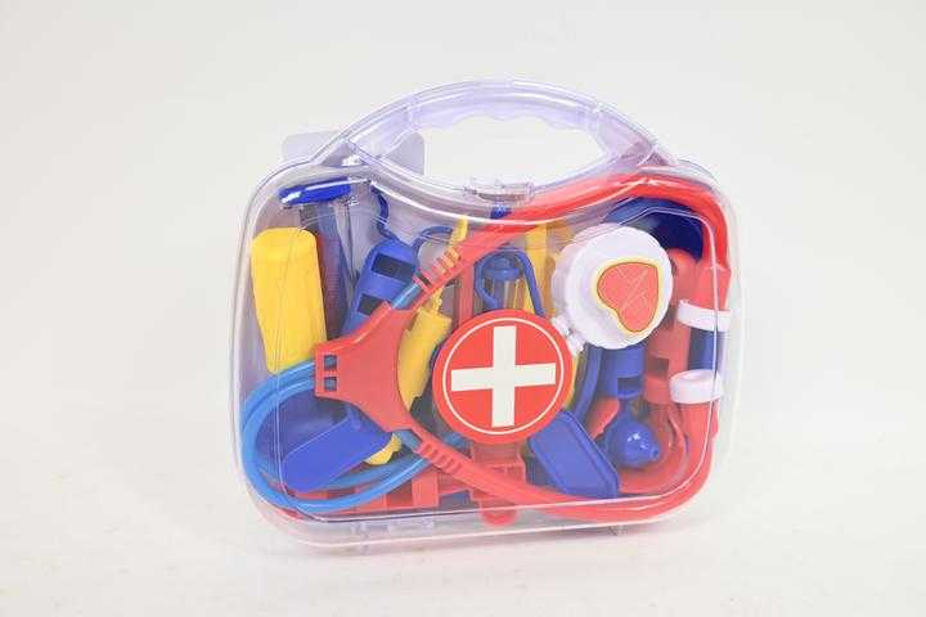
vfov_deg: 36.9
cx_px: 463
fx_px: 926
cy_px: 308
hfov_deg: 53.1
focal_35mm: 36
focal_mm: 24
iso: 400
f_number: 4.2
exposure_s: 1/125
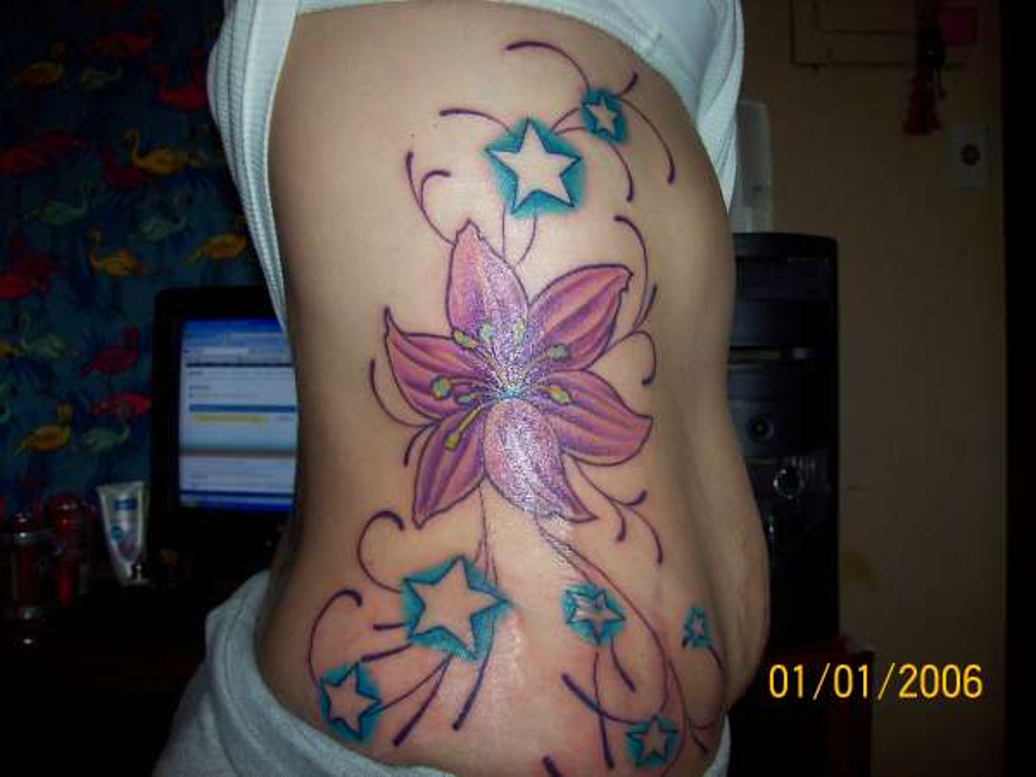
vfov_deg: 39.7
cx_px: 518
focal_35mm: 36
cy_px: 388
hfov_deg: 51.4
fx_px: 1077
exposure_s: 1/64
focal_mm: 6
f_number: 2.7
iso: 80
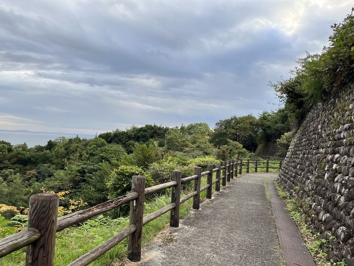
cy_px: 133
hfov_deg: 67.3
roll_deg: -3.5
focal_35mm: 26
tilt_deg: -3.3
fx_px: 266
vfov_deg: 53.1
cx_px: 177
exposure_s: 1/657
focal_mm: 5.1
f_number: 1.6
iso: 50
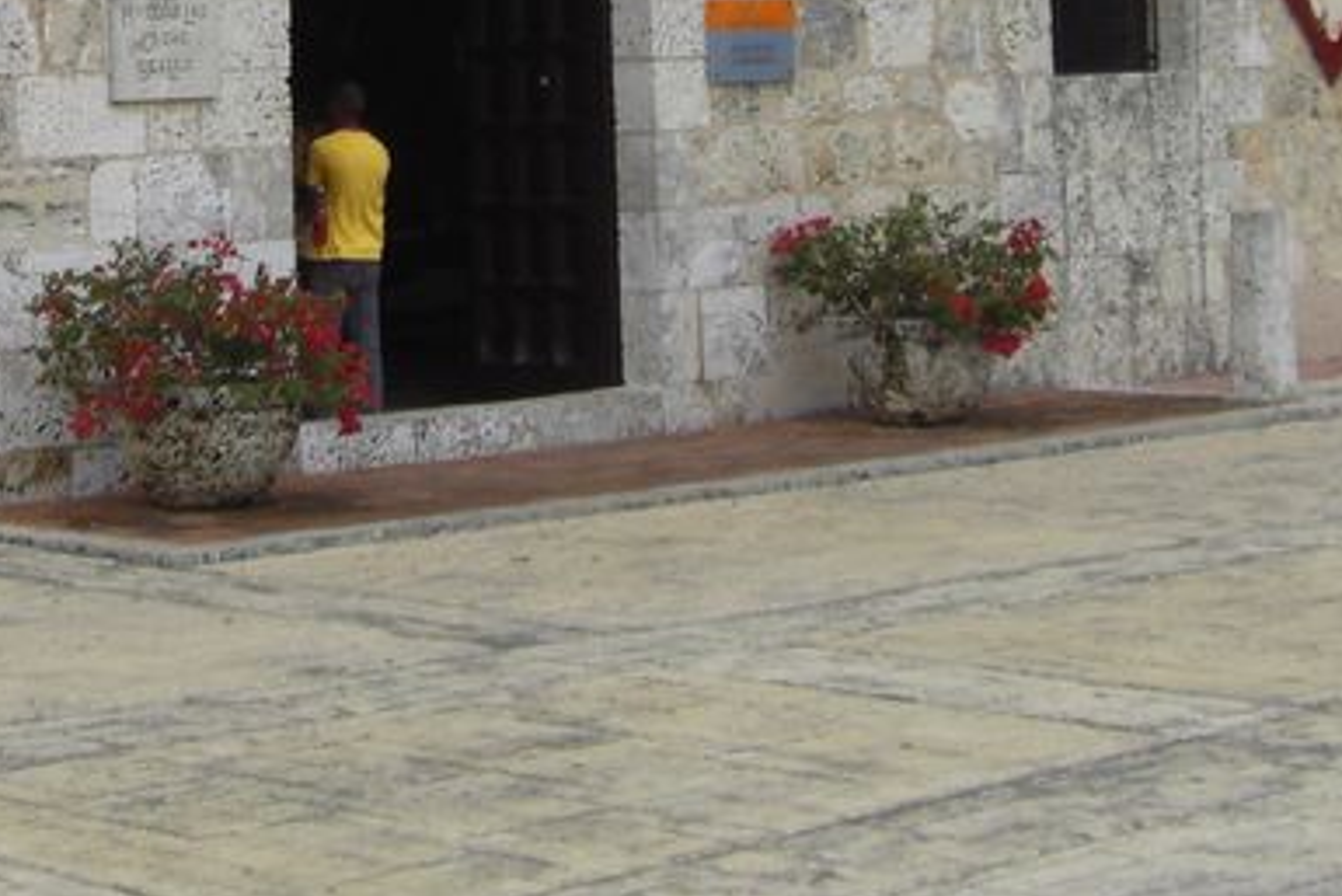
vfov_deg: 12.6
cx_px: 481
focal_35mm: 105
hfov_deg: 19.4
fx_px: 3915
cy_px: -317
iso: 64
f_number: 8
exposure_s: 1/160
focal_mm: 6.2
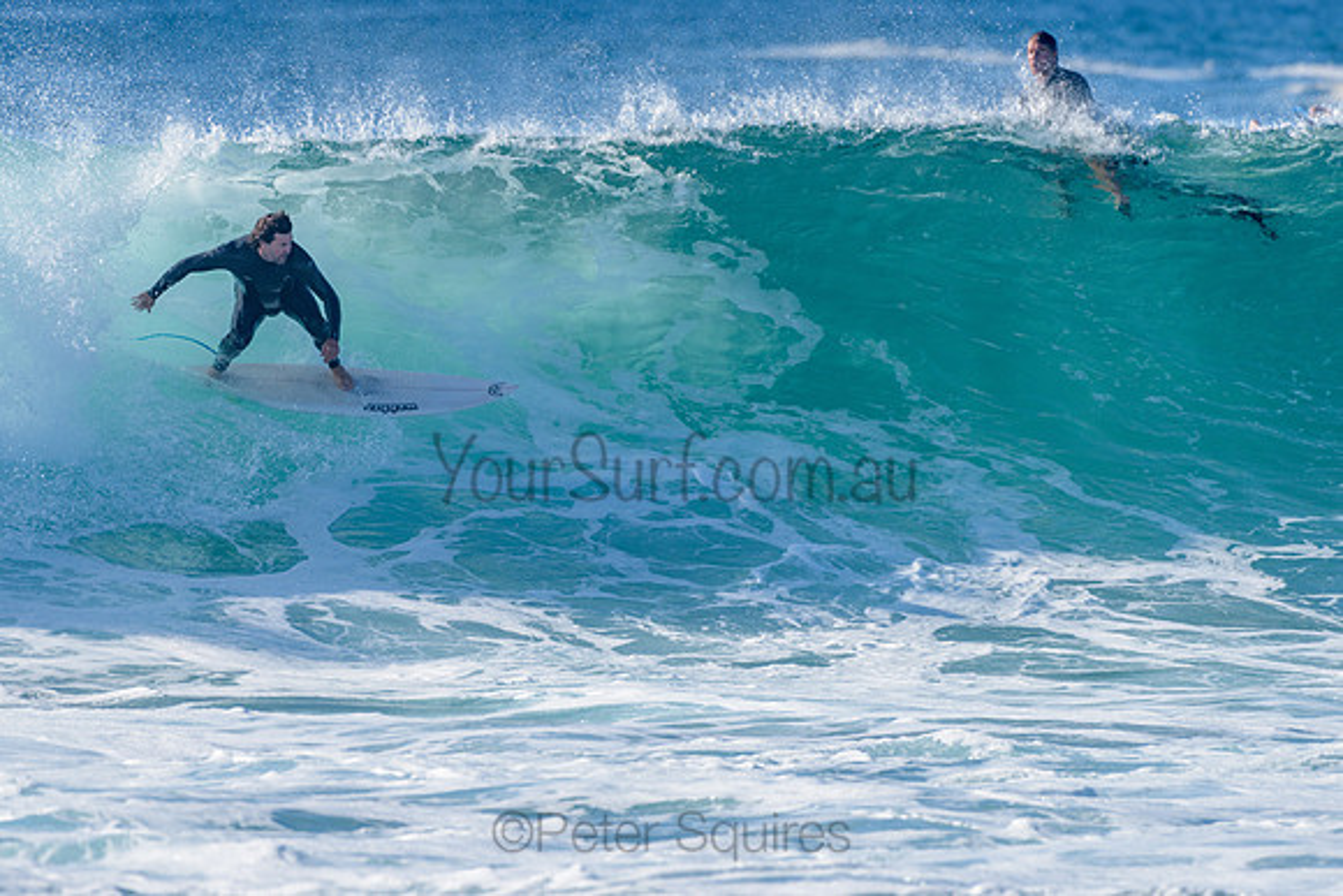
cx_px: 593
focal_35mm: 613
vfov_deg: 2.2
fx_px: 22865
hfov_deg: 3.4
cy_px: 375
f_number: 5.6
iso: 180
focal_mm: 500
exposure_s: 1/2000
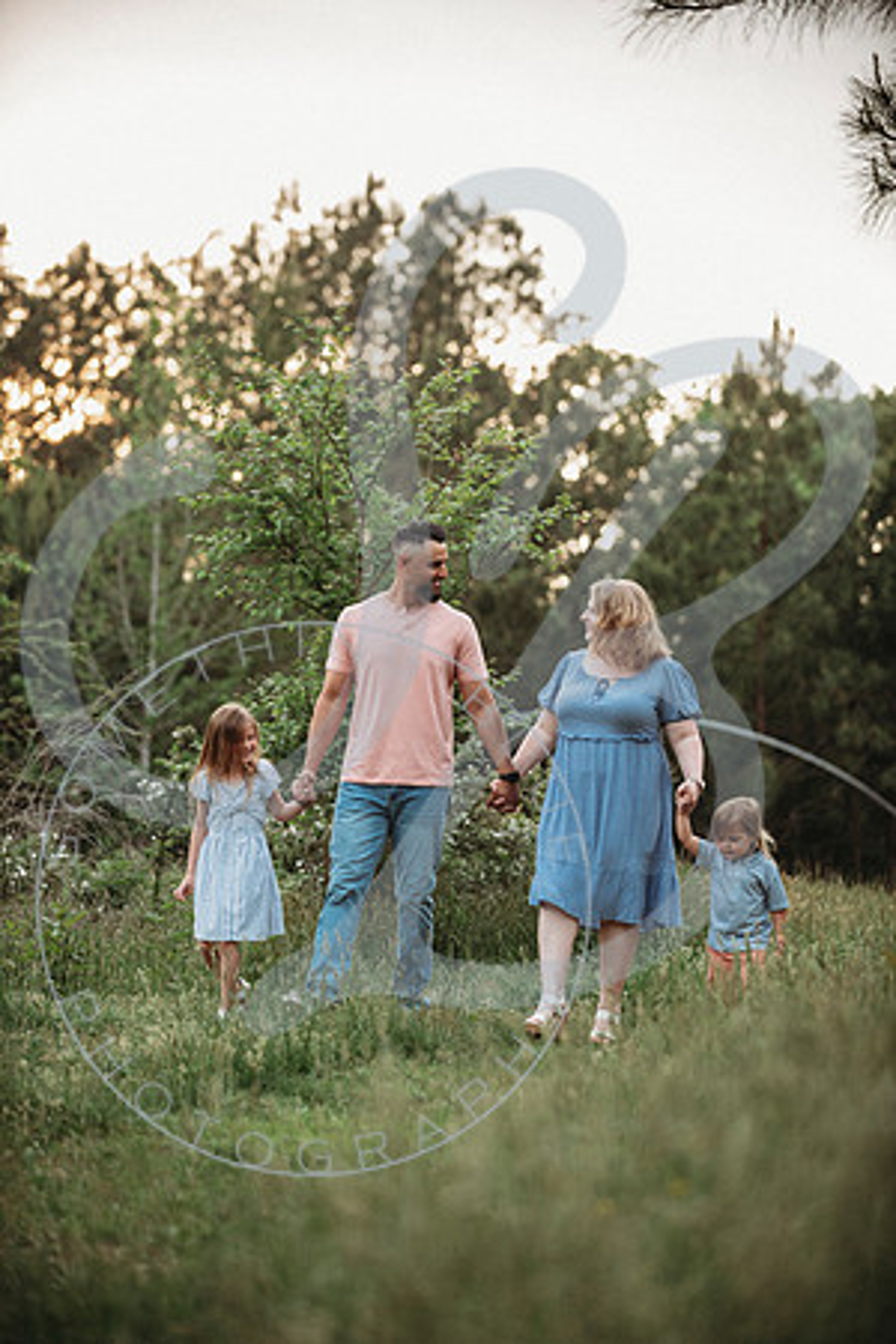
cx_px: 448
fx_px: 4330
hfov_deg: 11.8
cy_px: 672
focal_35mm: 116
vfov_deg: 17.6
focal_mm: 116
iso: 200
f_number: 2.8
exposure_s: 1/200
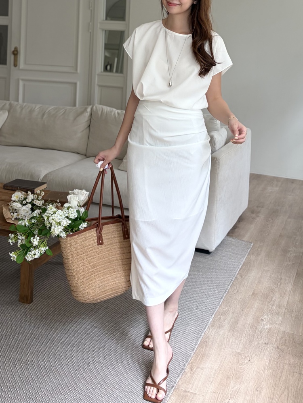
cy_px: 202
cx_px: 152
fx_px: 303
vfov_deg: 67.3
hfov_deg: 53.1
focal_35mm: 26
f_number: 1.6
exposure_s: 1/121
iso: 64
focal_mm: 5.96
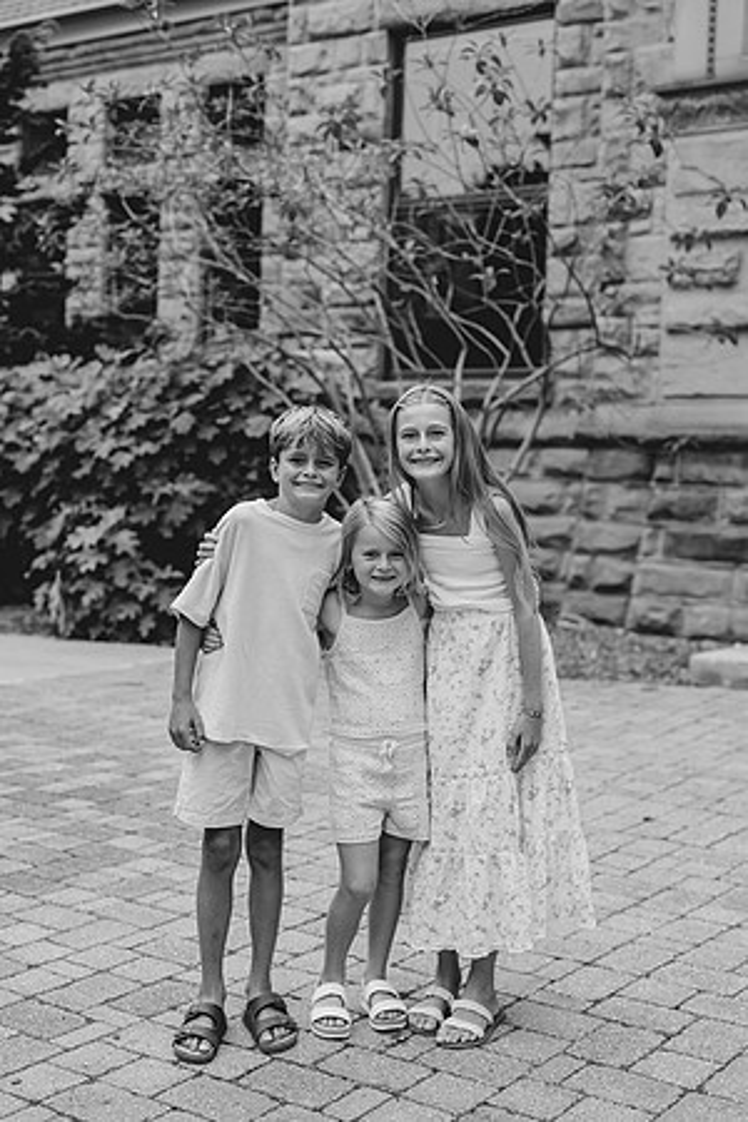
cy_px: 561
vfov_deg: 39.6
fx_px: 1558
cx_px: 374
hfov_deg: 27.0
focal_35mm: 50
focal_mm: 50
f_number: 2.8
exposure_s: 1/400
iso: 640
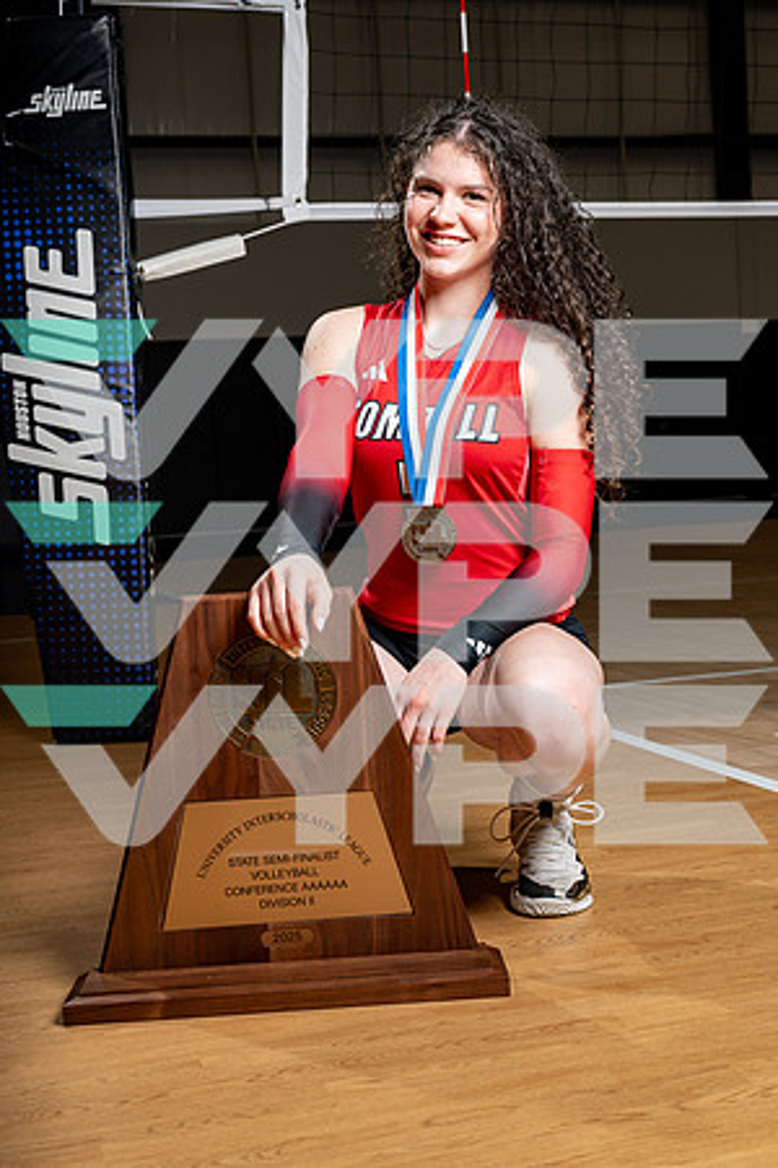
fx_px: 1621
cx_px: 389
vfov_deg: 39.6
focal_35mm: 50
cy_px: 584
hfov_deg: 27.0
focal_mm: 50
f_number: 8
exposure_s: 1/250
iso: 100
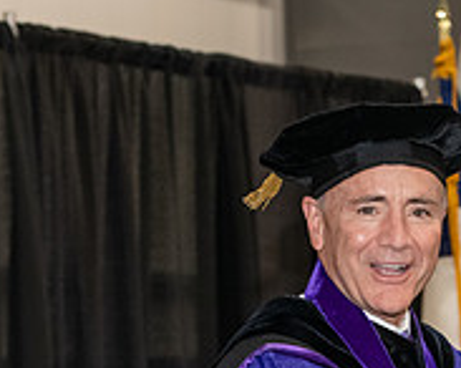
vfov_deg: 6.9
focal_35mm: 223
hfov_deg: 8.6
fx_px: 3039
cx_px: 431
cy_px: 400
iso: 2500
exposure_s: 1/200
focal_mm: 75
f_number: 5
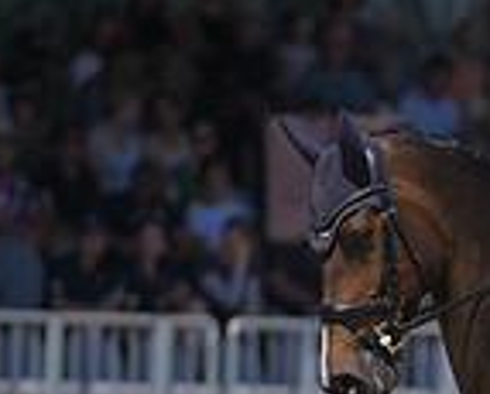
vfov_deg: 1.2
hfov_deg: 1.5
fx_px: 18223
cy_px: 379
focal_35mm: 1254
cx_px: 898
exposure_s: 1/1250
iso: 160
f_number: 5
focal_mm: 330
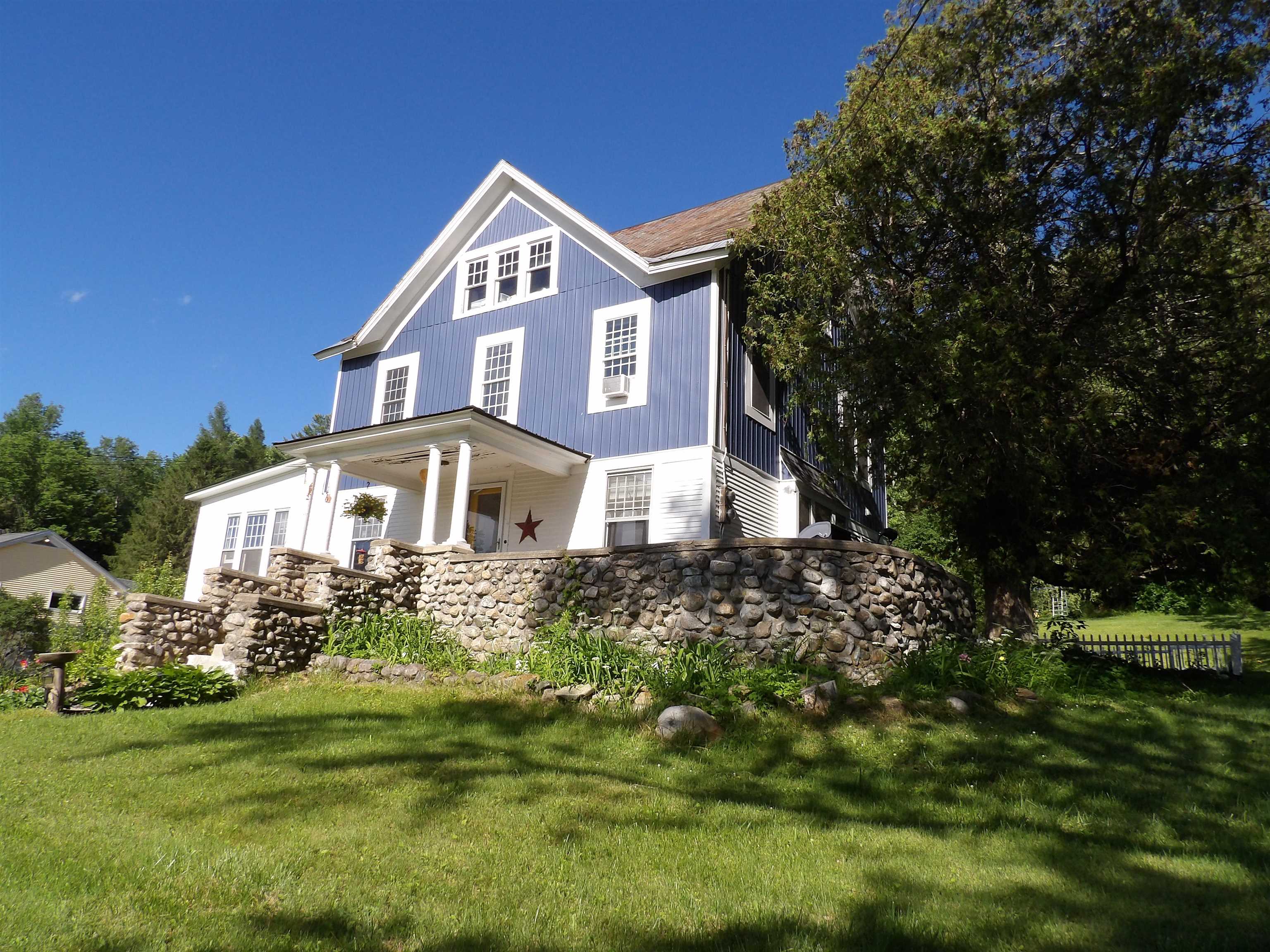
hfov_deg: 71.6
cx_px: 635
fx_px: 881
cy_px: 476
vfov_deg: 56.8
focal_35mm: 24
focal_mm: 4.3
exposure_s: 1/548
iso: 100
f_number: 4.6
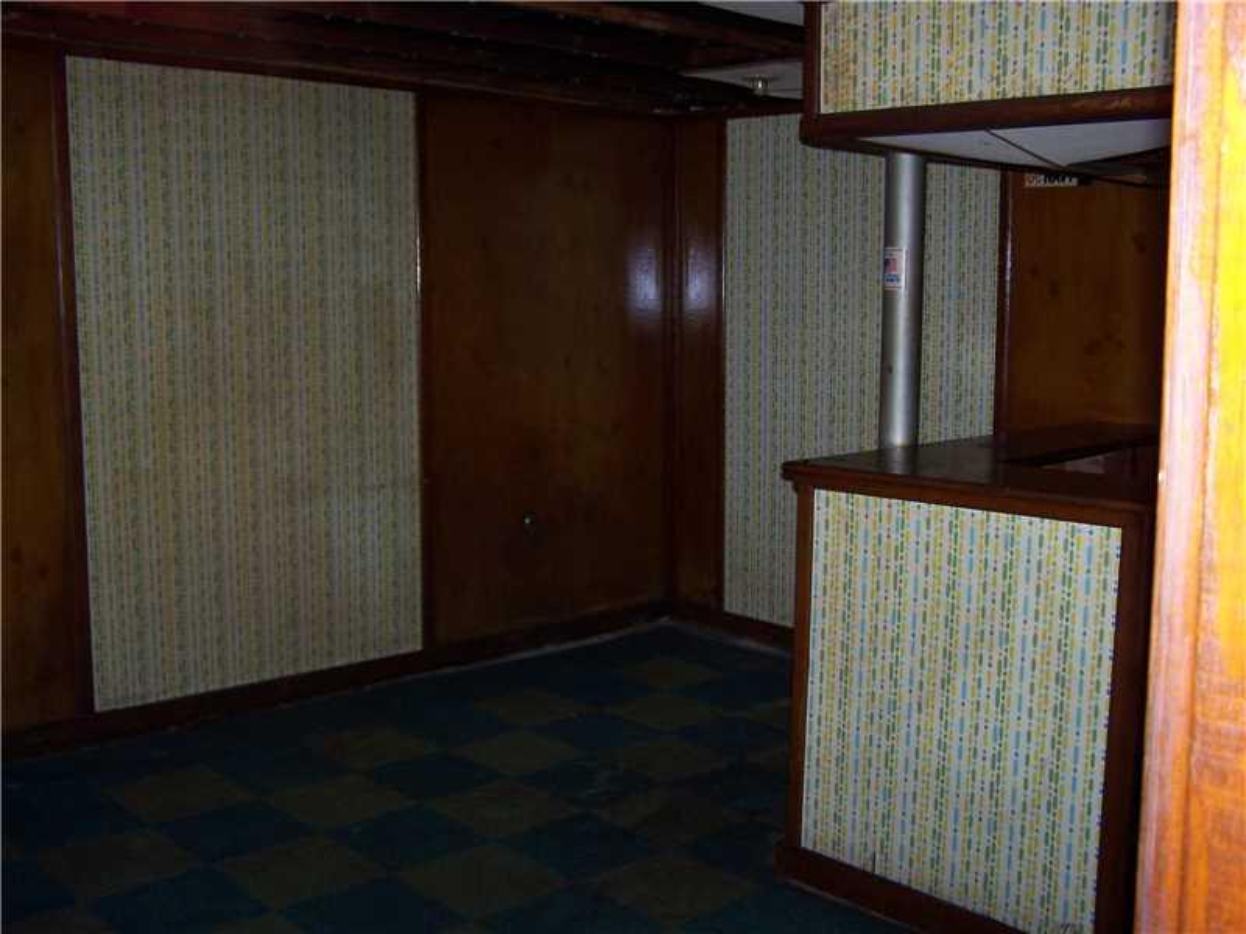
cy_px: 467
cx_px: 623
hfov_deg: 49.0
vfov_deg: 37.7
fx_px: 1368
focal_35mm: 38
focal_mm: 6.3
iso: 80
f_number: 2.8
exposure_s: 1/60
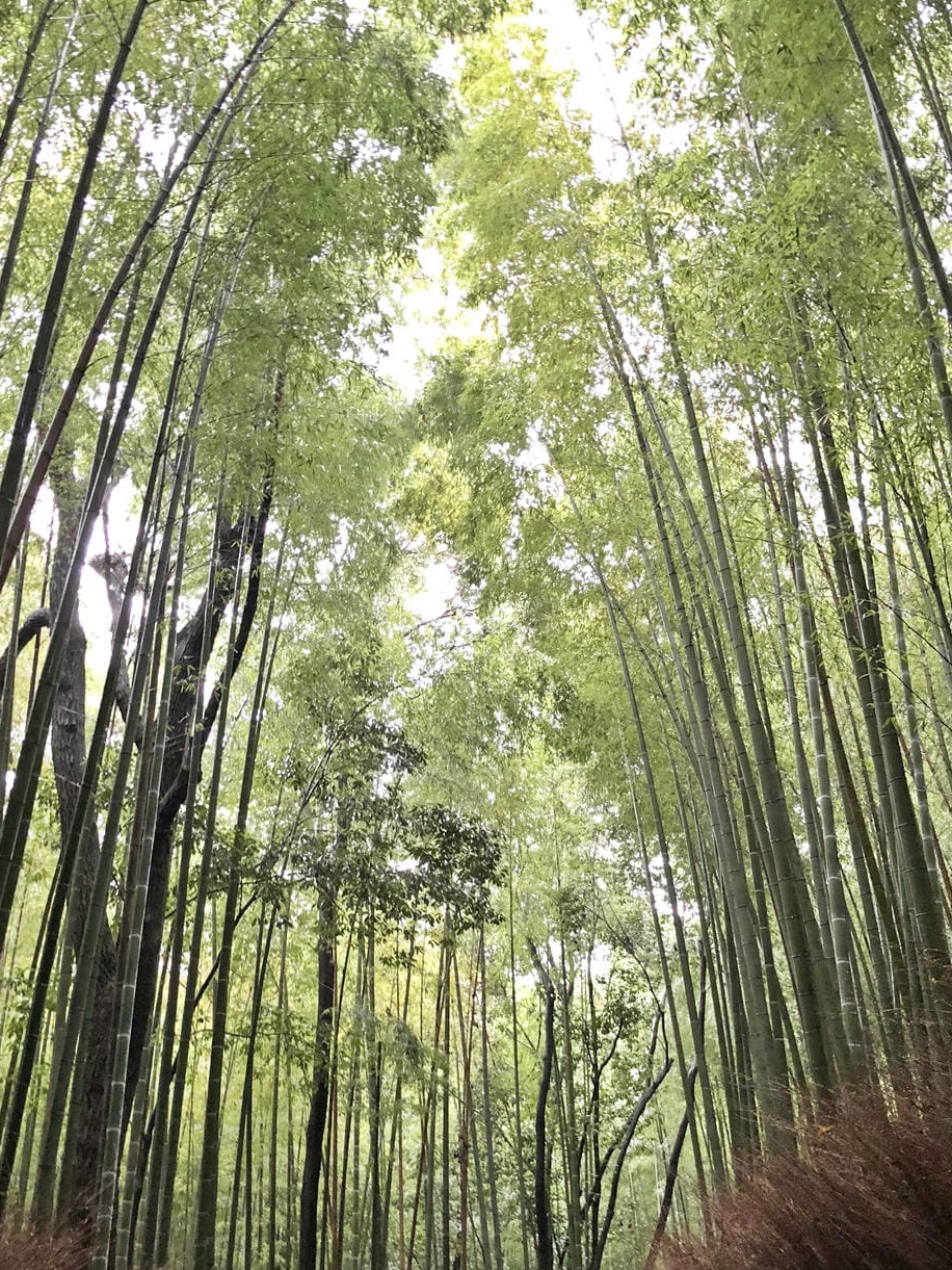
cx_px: 437
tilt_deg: +18.6
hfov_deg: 37.7
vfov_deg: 48.6
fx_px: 1393
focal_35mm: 38
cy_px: 774
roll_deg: -0.3
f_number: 1.8
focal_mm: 3.99
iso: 100
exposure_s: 1/9
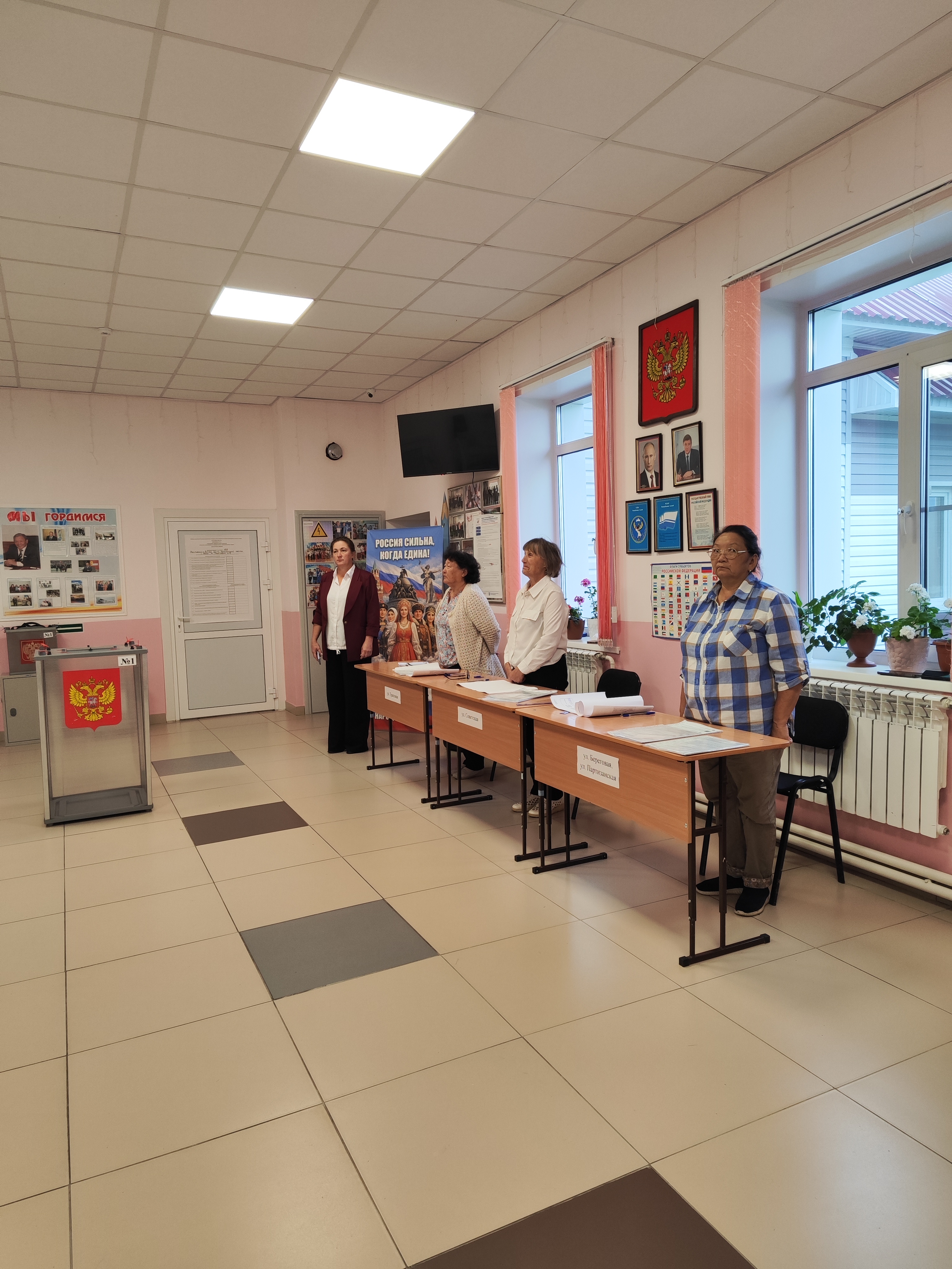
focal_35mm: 23
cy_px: 634
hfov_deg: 58.9
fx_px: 843
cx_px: 476
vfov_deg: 73.9
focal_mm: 5.4
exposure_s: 1/100
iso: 94
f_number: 1.8
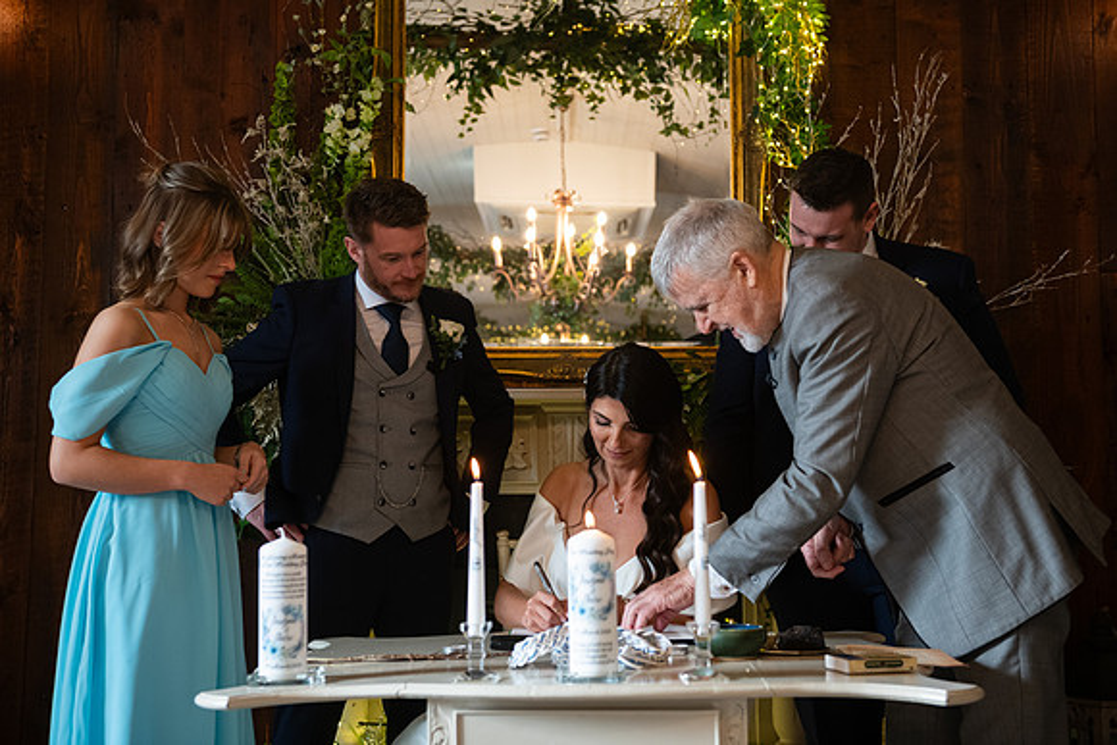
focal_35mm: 44
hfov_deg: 44.5
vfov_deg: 30.5
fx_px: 1365
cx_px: 558
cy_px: 372
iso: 1000
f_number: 3.5
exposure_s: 1/160
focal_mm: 44
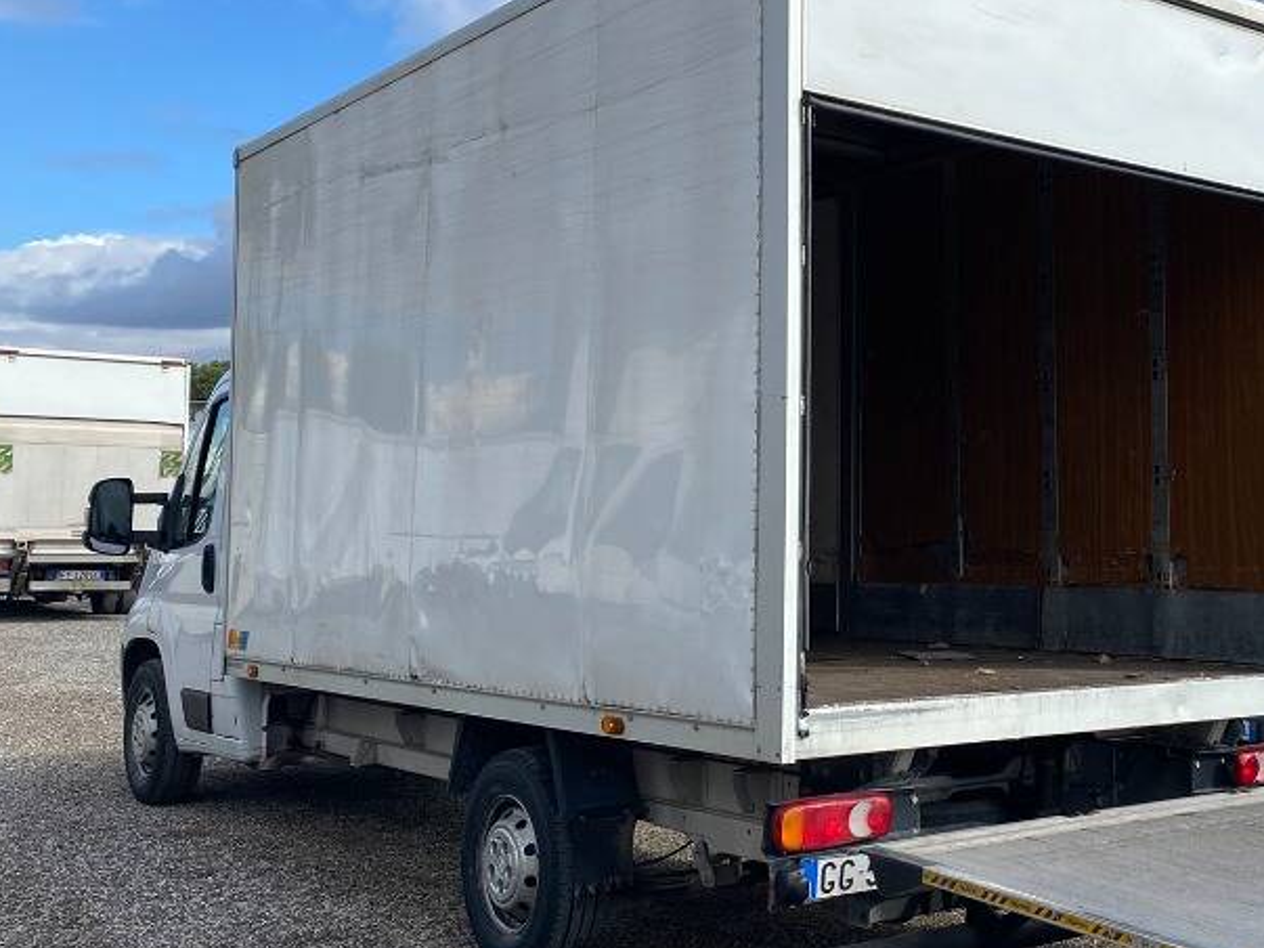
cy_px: 464
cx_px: 1030
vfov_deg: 31.5
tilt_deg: +2.8
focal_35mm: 46
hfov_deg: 39.5
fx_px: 1679
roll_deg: -1.6
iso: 32
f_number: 1.8
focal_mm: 4.25
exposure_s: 1/2890
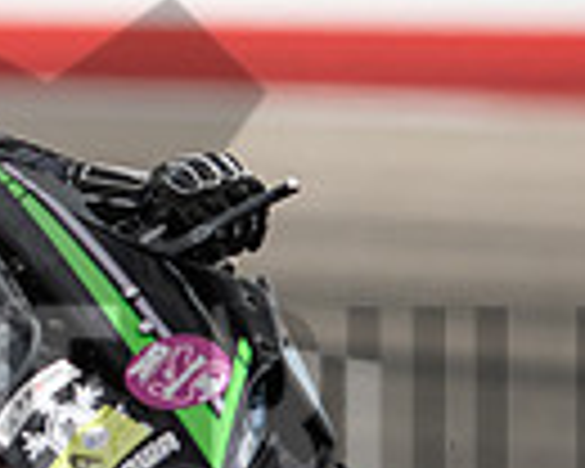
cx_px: -171
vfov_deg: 1.2
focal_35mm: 1261
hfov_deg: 1.5
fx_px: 21833
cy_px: 434
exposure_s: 1/5000
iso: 400
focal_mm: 200
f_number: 2
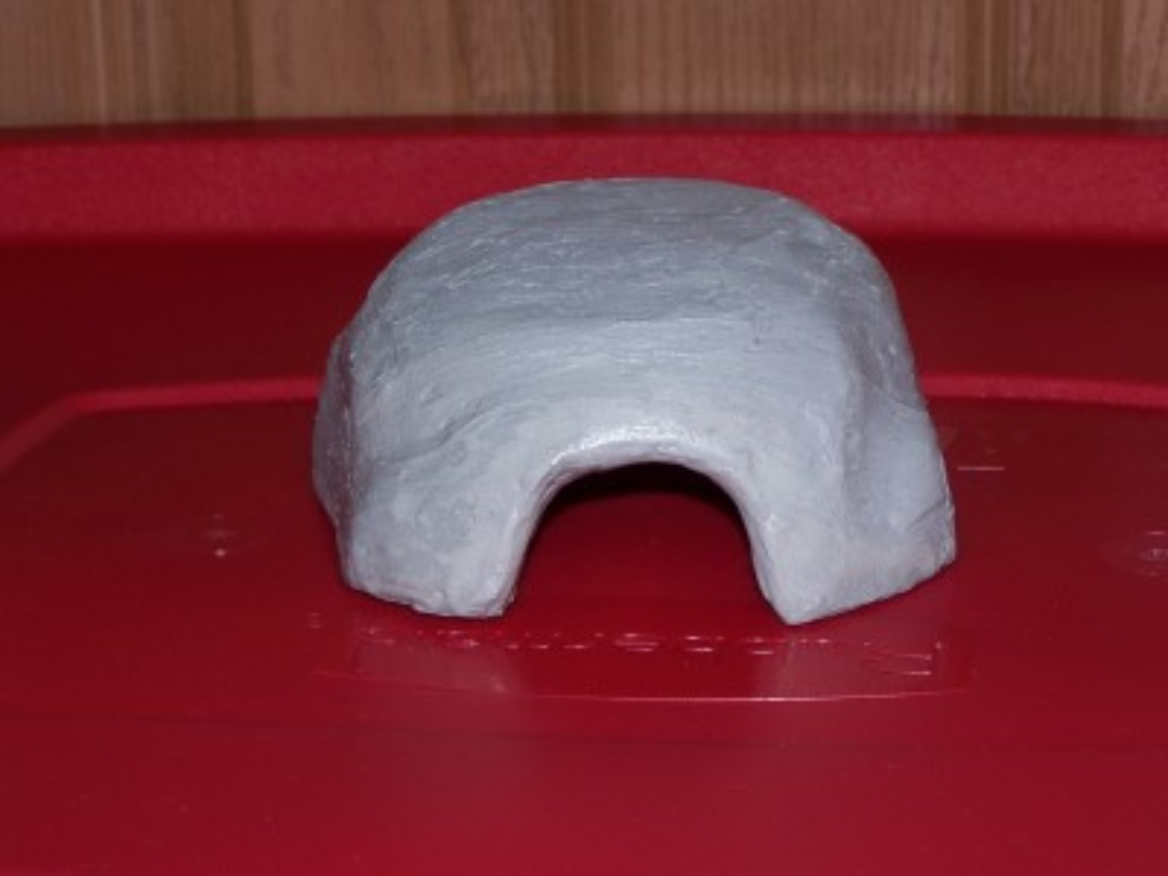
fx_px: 3172
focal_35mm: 94
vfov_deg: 15.7
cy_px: 438
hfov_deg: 20.9
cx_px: 584
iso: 80
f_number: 3.2
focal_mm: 15.6
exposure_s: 1/80
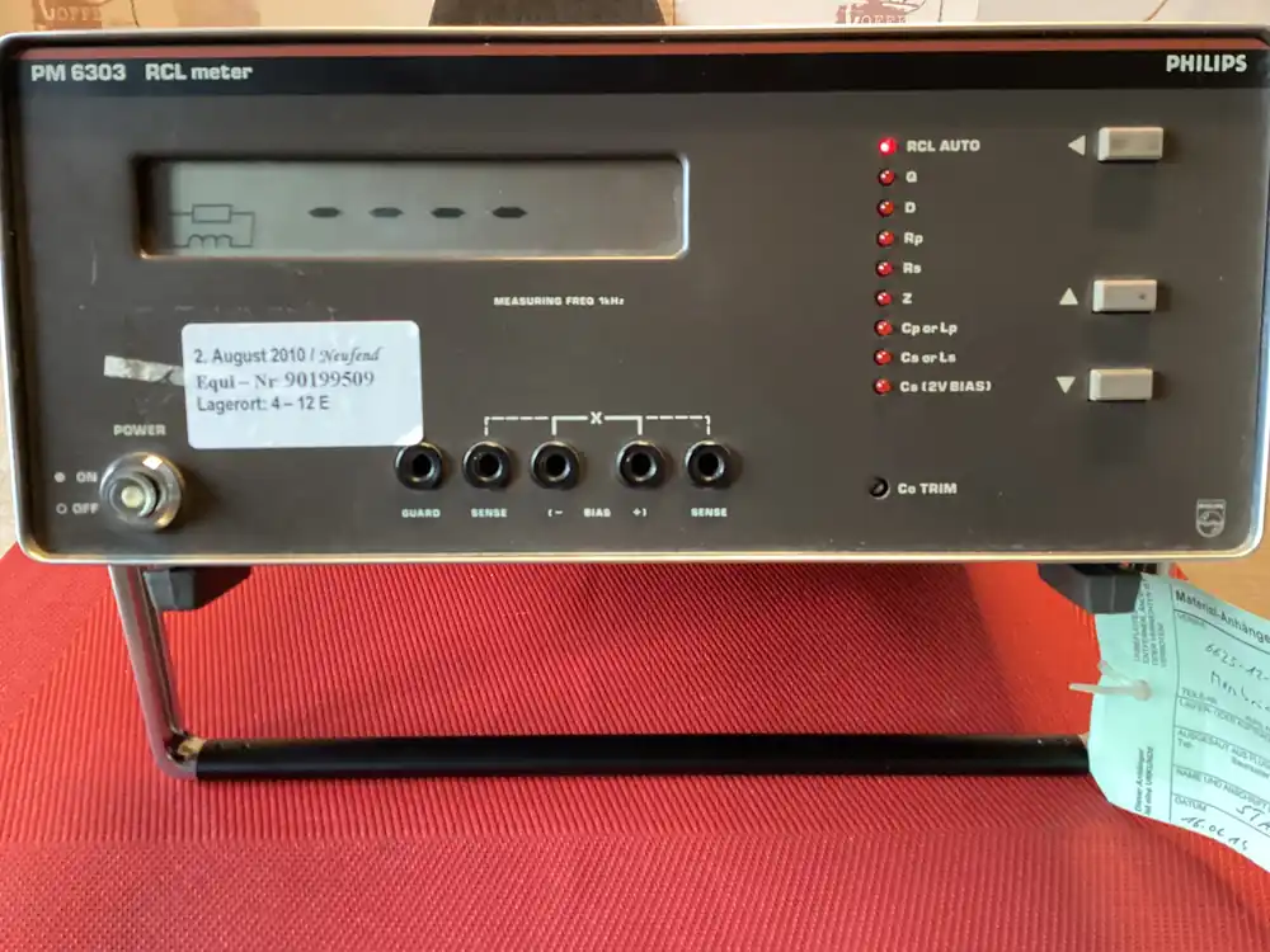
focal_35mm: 31
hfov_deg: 58.4
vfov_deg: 45.4
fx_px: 1137
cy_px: 476
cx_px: 635
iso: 500
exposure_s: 1/25
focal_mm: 3.3
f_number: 2.4
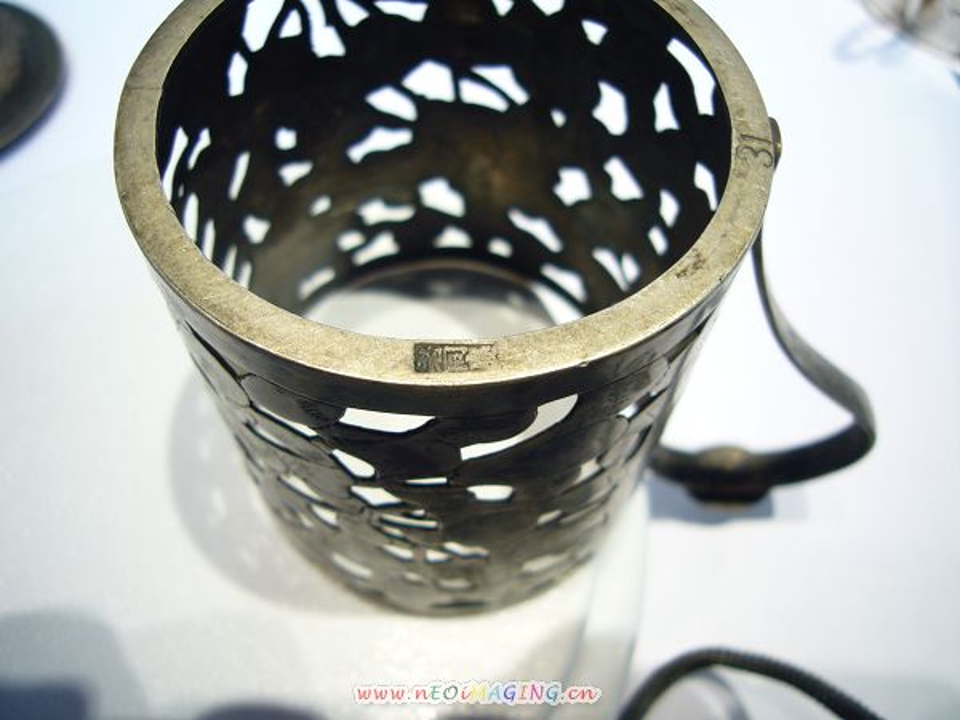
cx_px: 480
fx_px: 804
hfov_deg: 61.7
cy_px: 360
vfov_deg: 48.2
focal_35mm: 29
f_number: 2.8
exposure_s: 1/10
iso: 100
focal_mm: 4.7
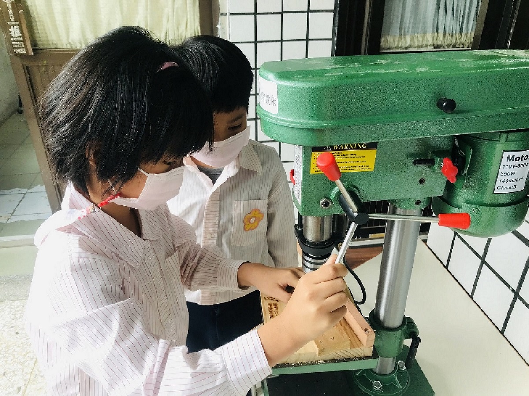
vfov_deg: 49.7
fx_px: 428
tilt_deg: -28.6
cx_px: 264
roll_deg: +1.3
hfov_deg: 63.4
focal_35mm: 28
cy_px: 198
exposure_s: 1/141
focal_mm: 3.99
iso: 20
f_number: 1.8
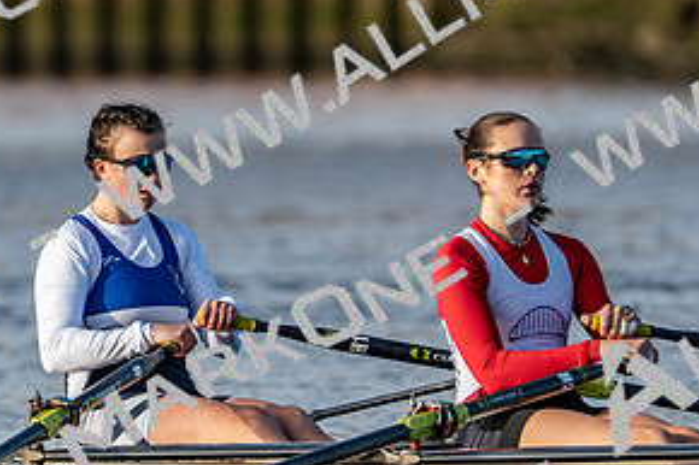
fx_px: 23305
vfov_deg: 1.1
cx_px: 395
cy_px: 228
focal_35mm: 1201
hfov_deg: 1.7
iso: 640
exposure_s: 1/2000
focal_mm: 600
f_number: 6.3
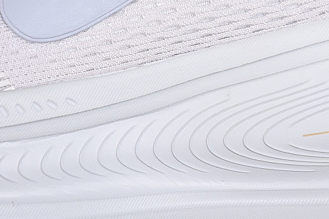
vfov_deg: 8.2
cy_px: -5
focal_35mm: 167
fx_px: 1526
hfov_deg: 12.3
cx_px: 196
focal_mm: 50
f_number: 7.1
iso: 160
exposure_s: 1/80
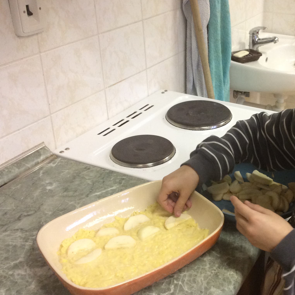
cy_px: 129
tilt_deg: -25.1
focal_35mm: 48
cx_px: 232
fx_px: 463
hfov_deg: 34.4
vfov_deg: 35.3
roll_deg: -2.0
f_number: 2.4
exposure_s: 1/25
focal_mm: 3.3
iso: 125
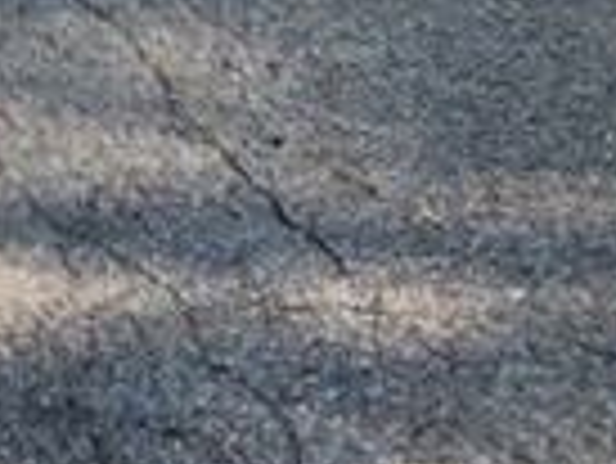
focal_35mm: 168
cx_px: -526
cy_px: -1023
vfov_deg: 7.5
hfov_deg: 10.9
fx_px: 2992
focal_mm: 5.4
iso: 20
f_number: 1.8
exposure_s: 1/829
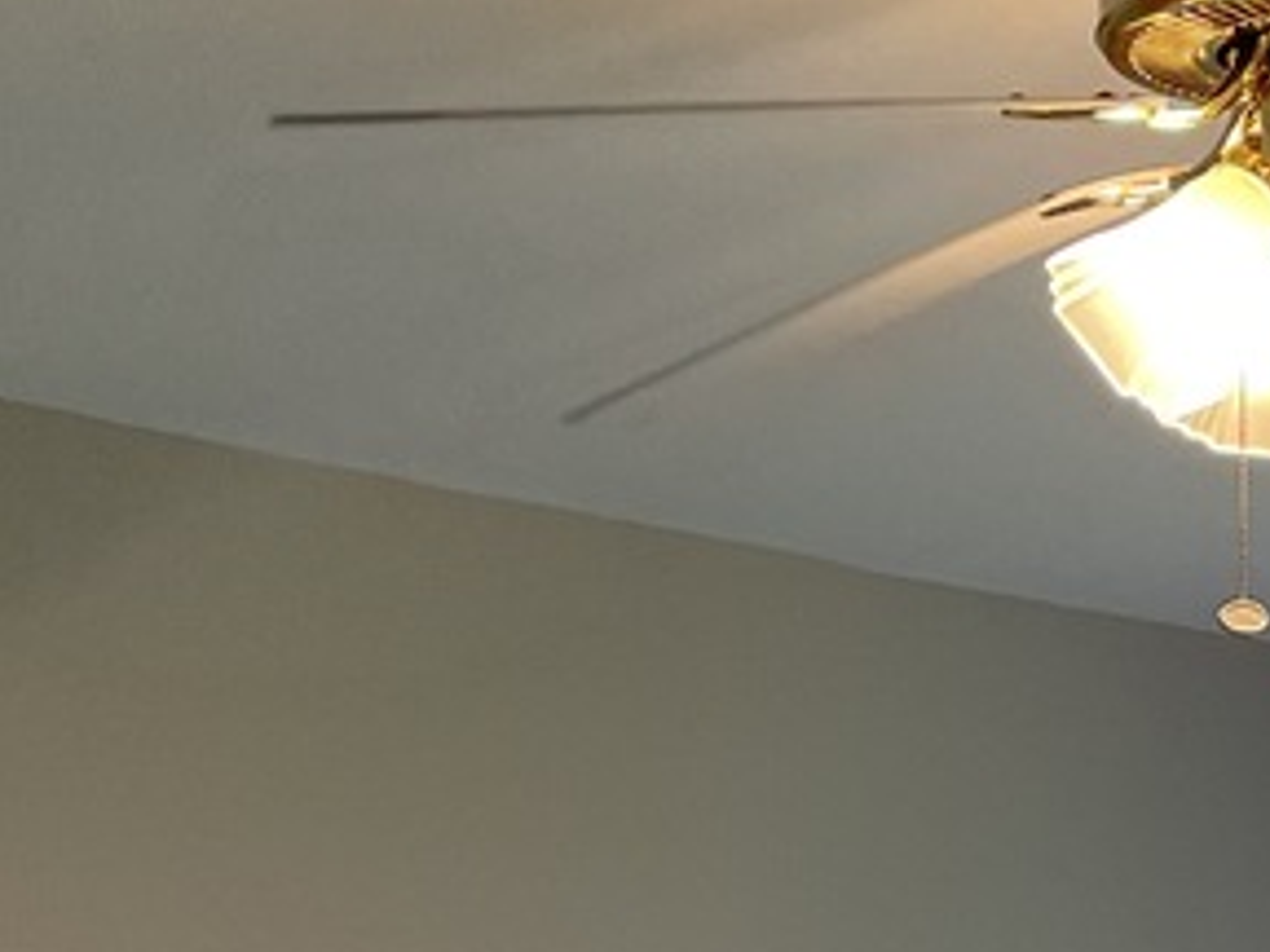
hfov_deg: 15.1
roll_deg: -0.1
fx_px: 4769
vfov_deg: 10.8
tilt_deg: +1.6
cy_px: 1600
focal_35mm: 130
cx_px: 979
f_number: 1.6
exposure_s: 1/120
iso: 64
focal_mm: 4.2
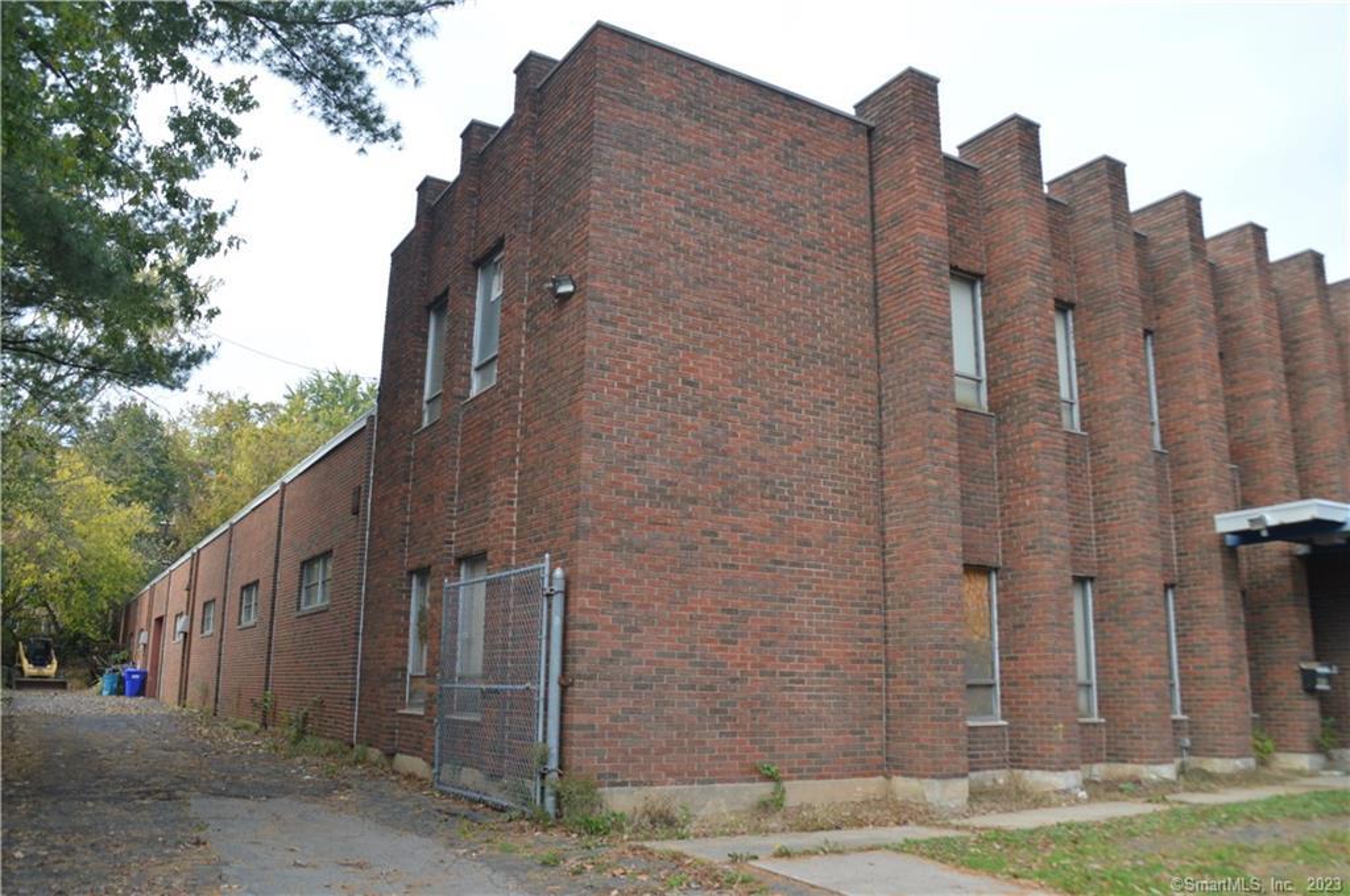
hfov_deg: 67.4
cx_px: 675
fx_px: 1011
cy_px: 448
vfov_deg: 47.8
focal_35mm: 27
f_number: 6.3
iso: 100
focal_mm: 18
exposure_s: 1/160
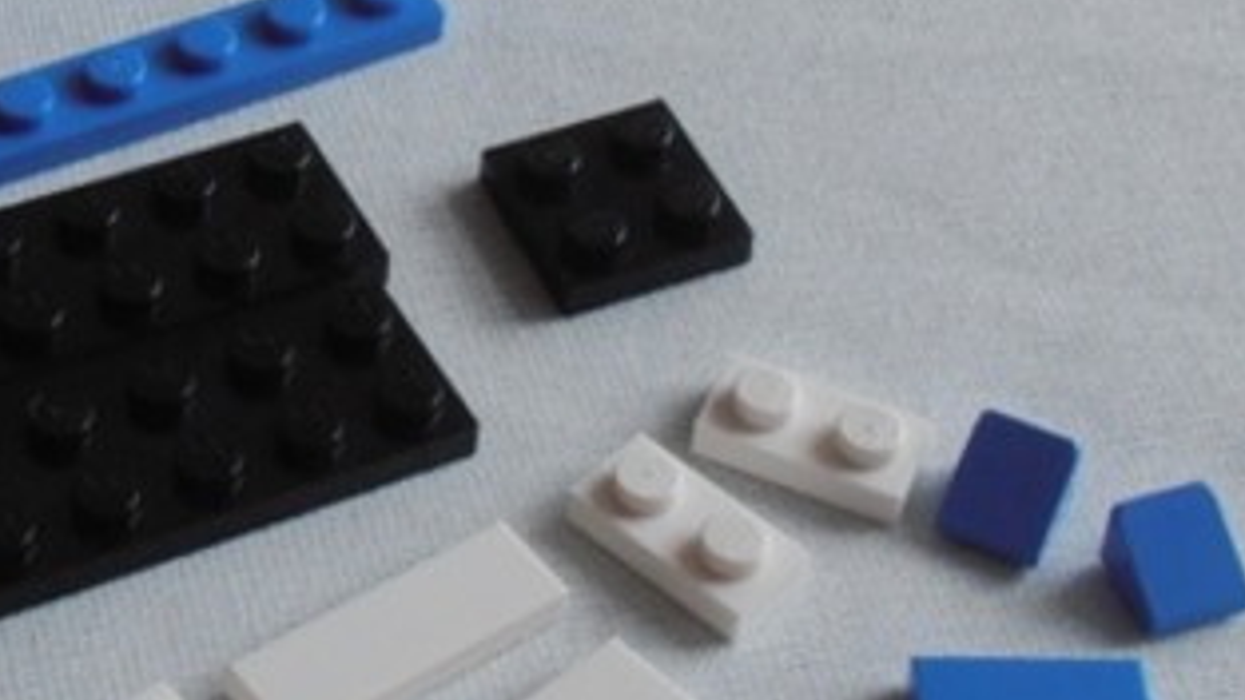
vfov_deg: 10.4
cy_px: 105
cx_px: 251
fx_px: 3829
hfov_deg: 18.3
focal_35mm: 116
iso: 80
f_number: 3.9
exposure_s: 1/200
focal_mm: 6.61
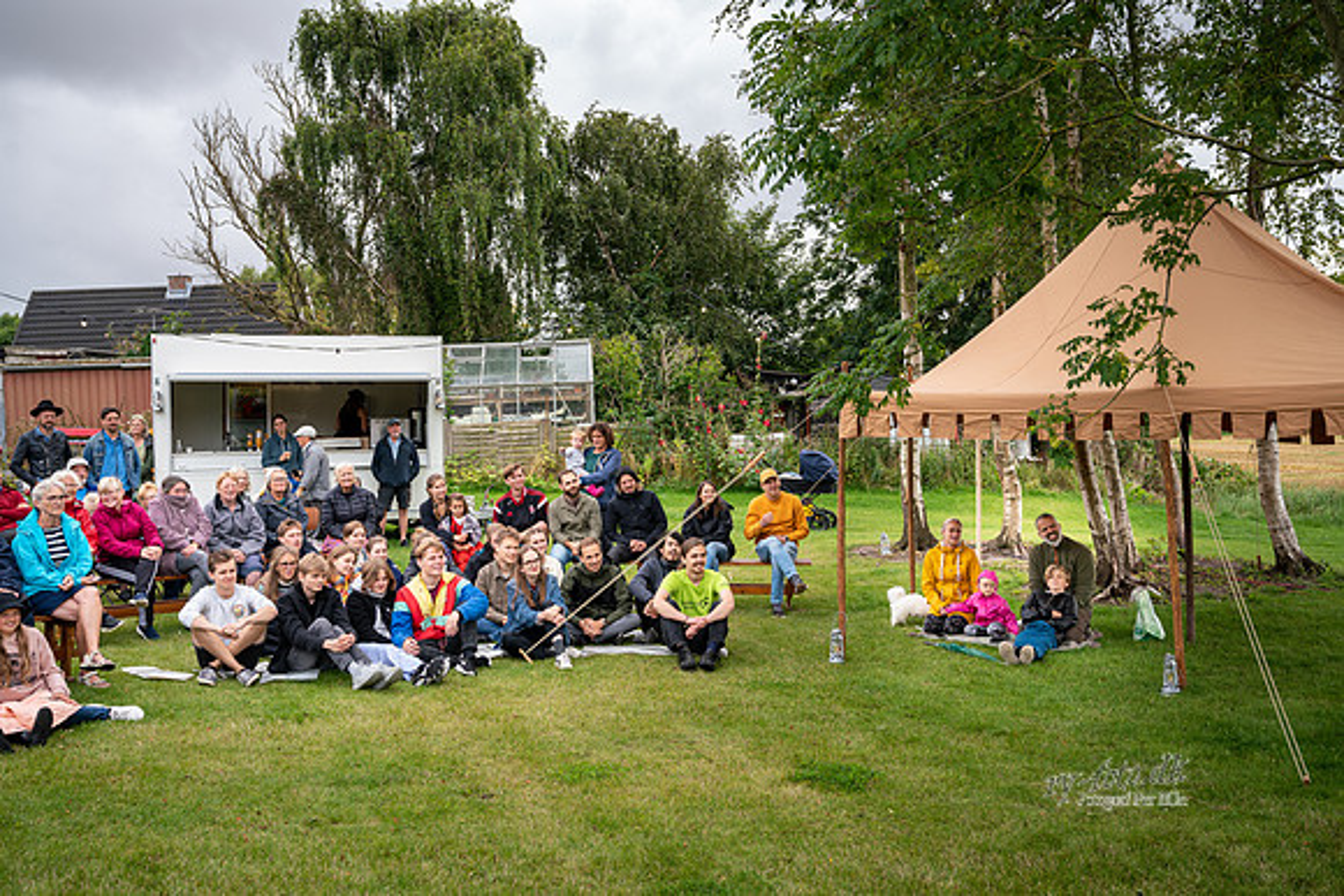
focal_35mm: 37
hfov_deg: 51.9
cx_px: 672
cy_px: 448
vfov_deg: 36.0
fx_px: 1382
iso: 400
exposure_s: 1/400
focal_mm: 37
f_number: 5.6
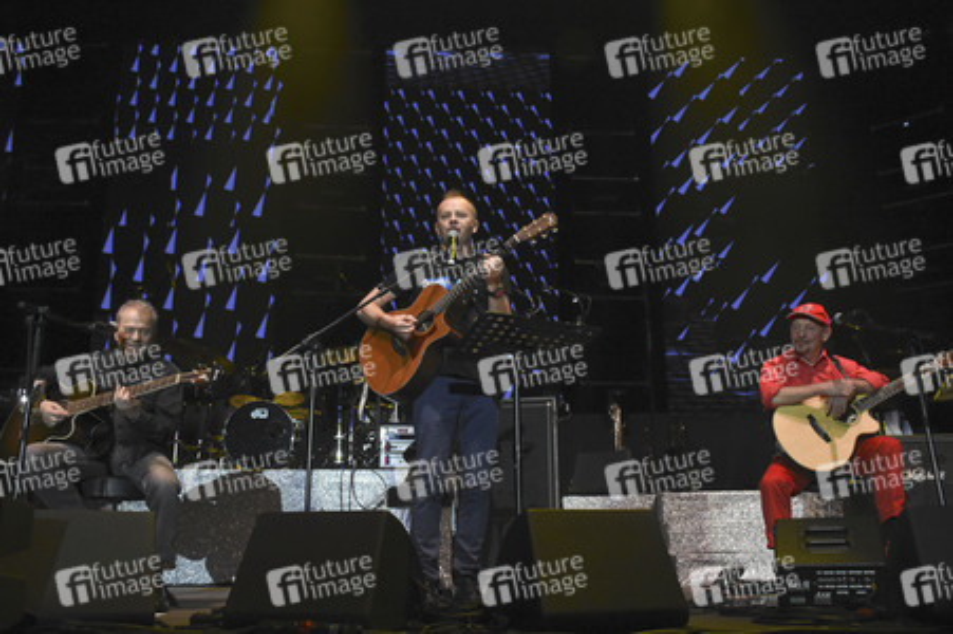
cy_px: 317
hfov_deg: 62.0
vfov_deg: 43.5
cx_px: 476
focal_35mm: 30
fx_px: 794
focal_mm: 20
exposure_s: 1/160
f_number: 6.3
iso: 3200
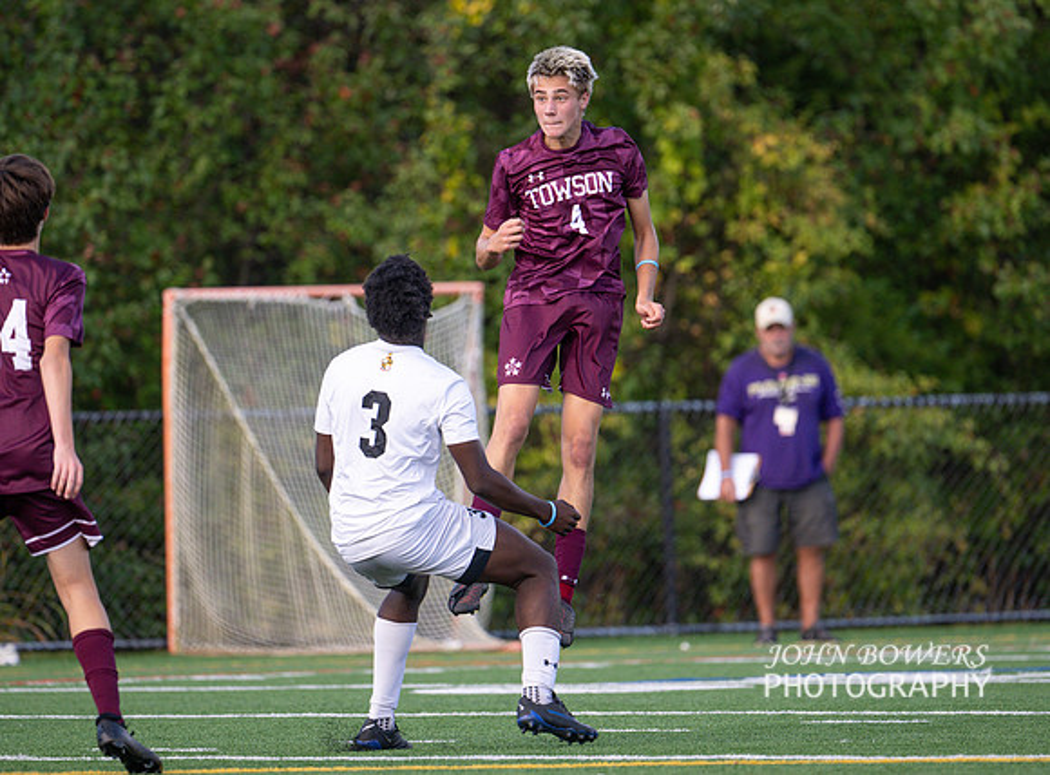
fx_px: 15036
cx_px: 515
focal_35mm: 499
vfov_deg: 3.0
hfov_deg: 4.0
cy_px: 349
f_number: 4.5
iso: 640
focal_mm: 400
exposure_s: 1/1600
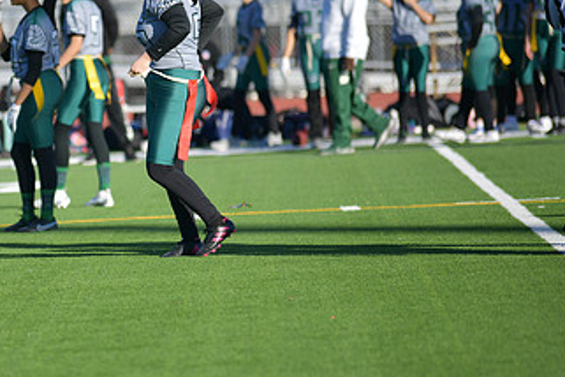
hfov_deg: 5.7
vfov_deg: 3.8
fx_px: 5681
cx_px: 88
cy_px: 154
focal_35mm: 362
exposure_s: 1/1600
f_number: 2.8
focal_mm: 200
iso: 72
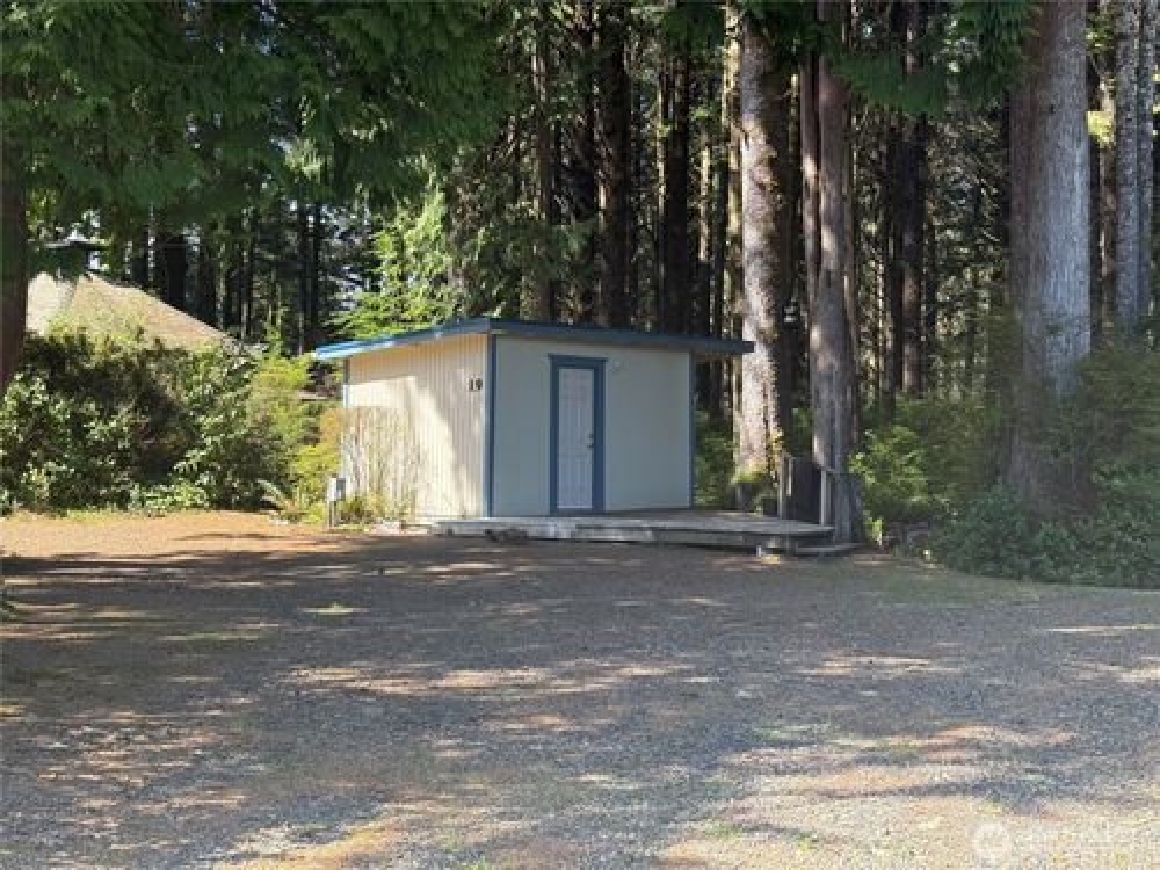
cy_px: 435
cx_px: 580
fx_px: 1609
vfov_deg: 30.3
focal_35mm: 48
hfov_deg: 39.7
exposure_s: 1/786
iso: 100
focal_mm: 6.76
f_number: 1.78
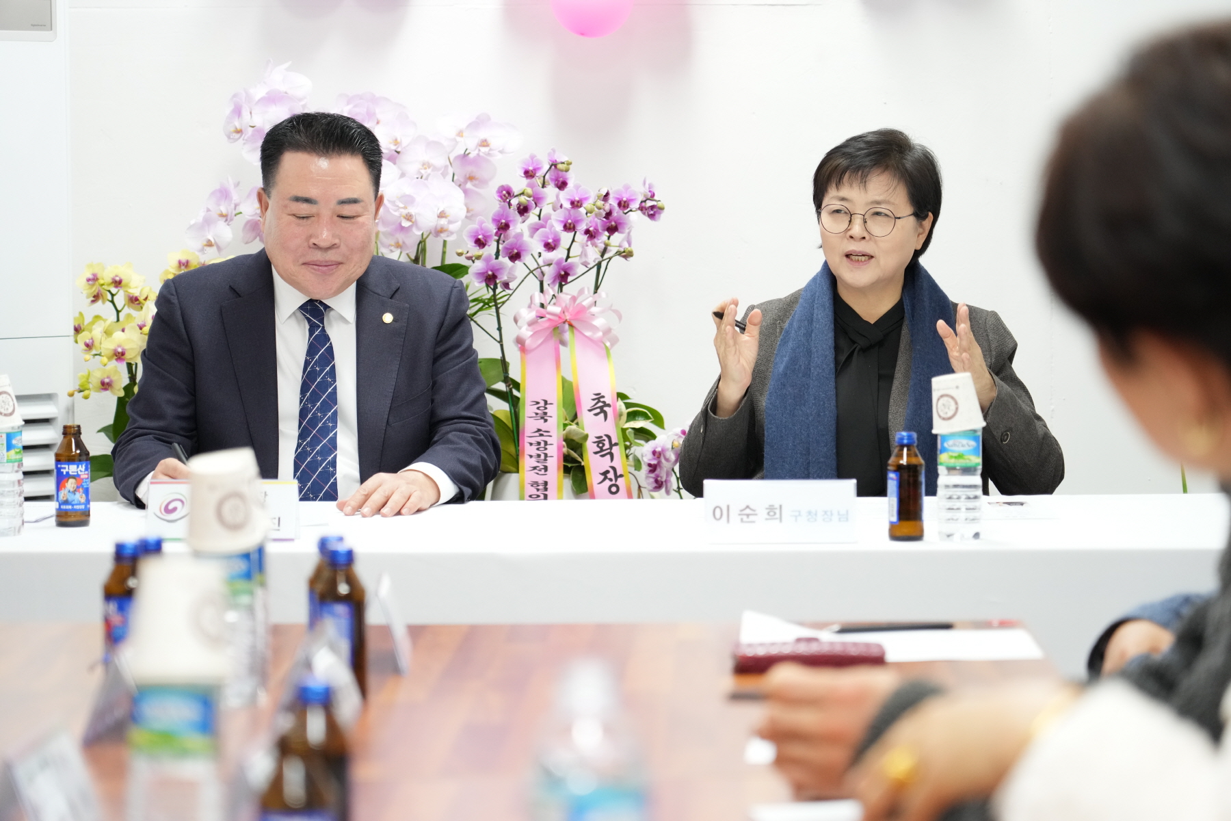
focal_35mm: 105
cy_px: 410
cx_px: 616
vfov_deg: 13.0
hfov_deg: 19.5
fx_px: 3590
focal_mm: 105
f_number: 4
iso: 3200
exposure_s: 1/125
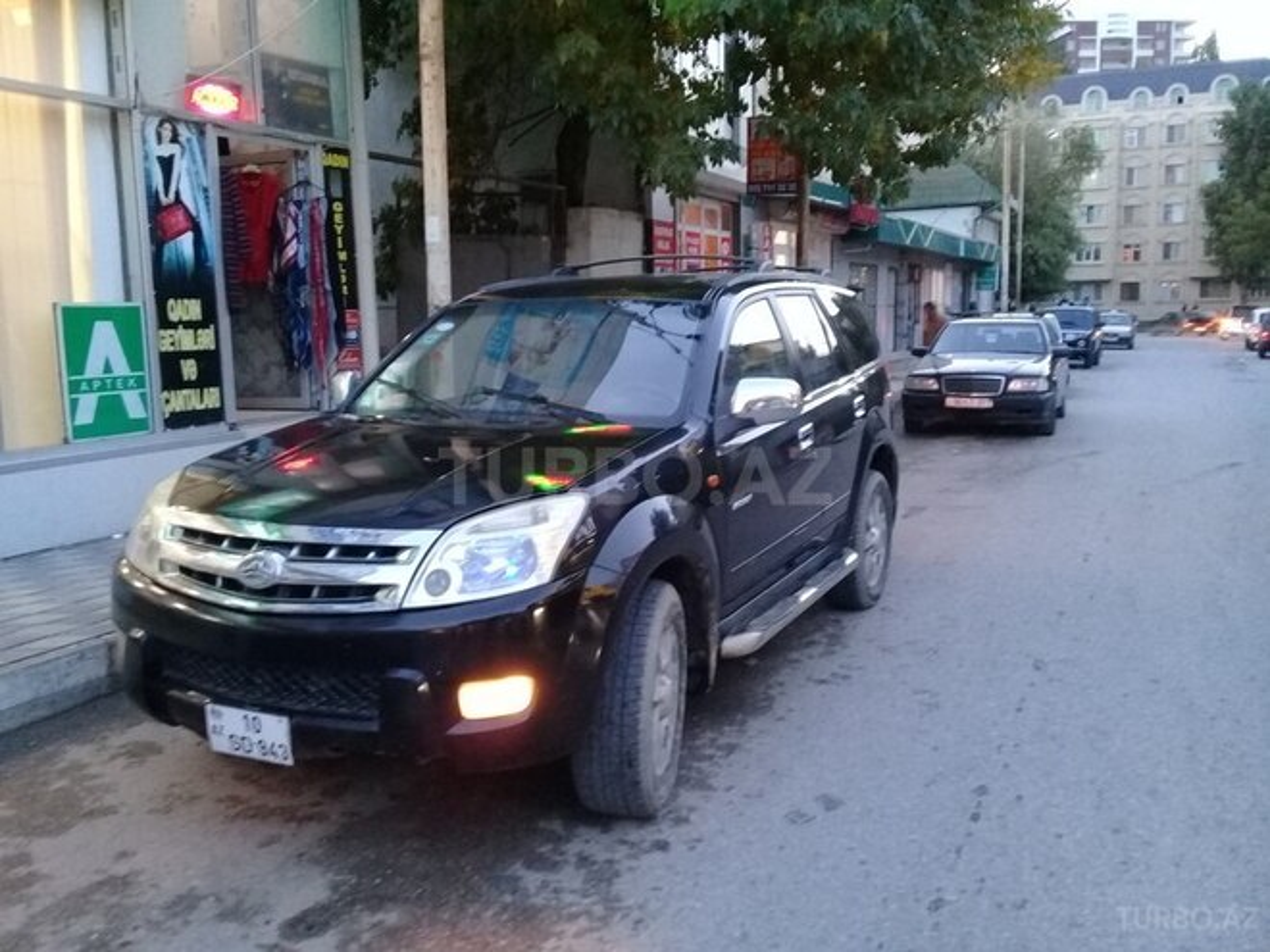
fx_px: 1137
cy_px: 476
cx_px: 635
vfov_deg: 45.4
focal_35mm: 31
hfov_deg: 58.4
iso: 250
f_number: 2.2
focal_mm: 3.3
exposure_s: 1/15
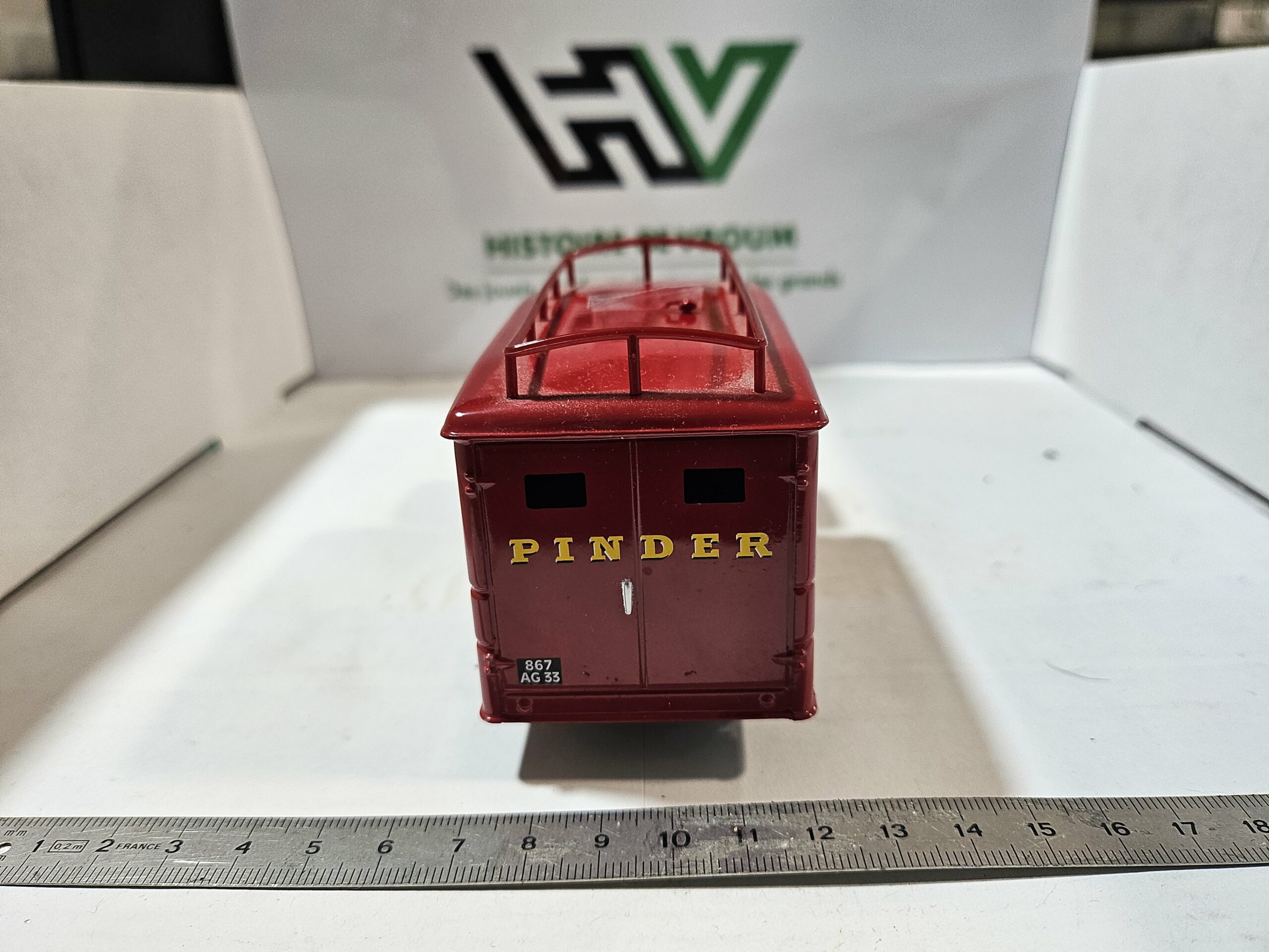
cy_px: 476
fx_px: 880
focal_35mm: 24
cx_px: 634
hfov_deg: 71.6
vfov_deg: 56.8
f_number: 1.8
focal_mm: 5
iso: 125
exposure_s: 1/100
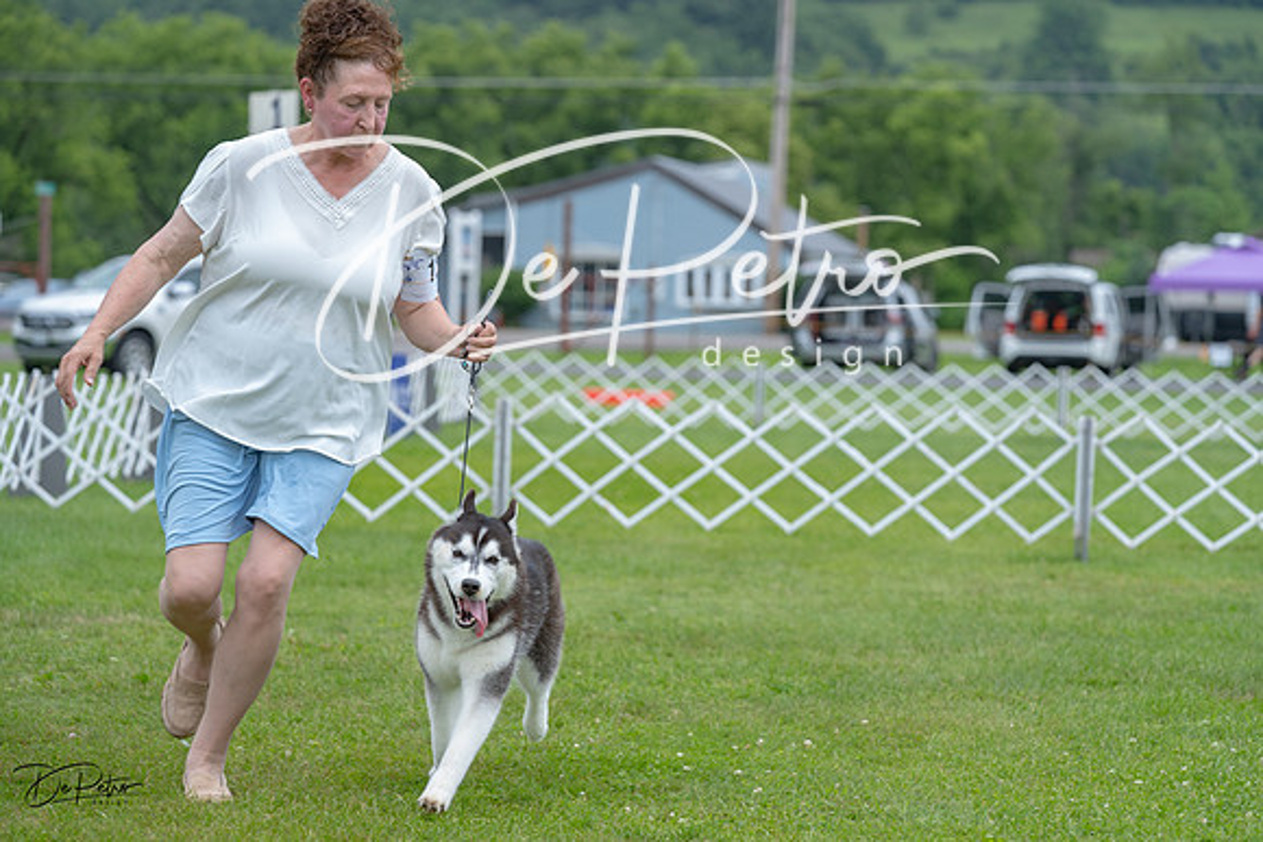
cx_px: 632
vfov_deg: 11.2
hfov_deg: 16.8
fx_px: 4281
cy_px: 421
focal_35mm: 122
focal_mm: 122
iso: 400
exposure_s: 1/1000
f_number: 4.5
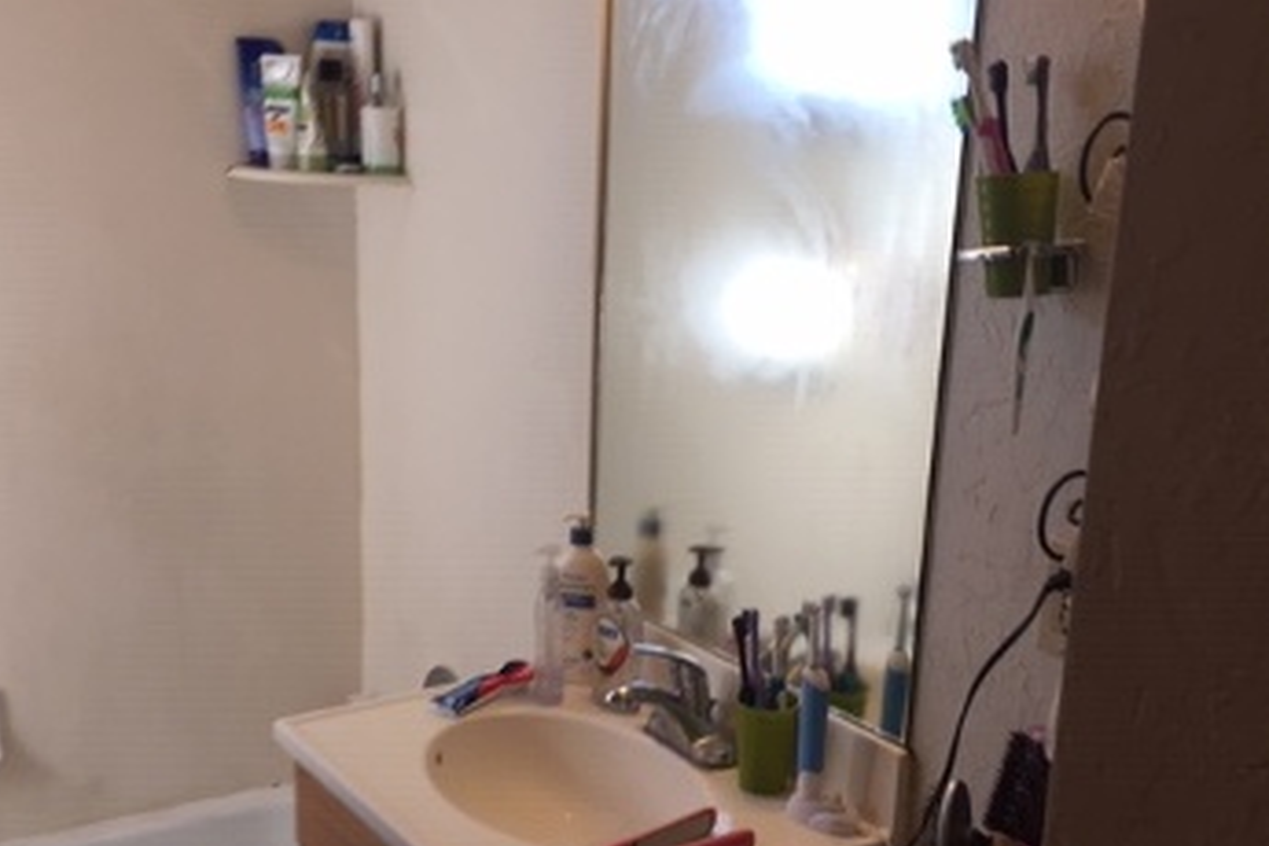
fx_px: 1480
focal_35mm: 42
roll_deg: -0.6
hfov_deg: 46.4
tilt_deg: -12.3
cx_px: 633
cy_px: 548
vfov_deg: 31.7
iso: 40
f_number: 2.2
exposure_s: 1/120
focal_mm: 4.15
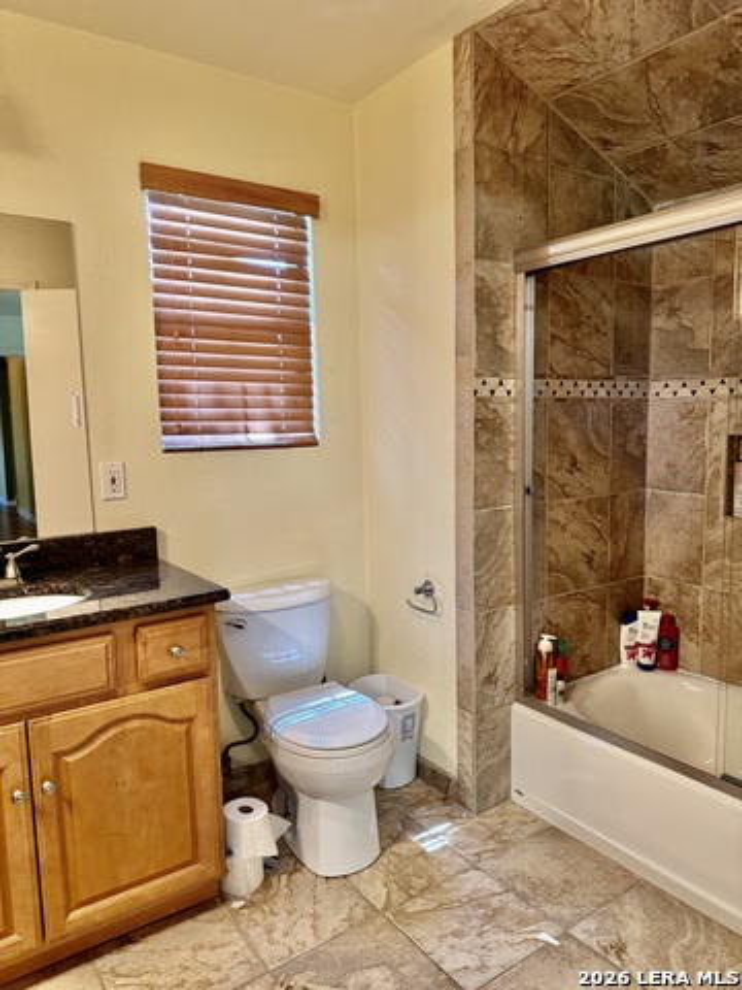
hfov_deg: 56.8
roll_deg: +1.6
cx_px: 371
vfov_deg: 71.6
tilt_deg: -6.2
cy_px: 495
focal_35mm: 24
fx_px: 686
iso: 320
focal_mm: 6.76
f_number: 1.78
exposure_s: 1/60
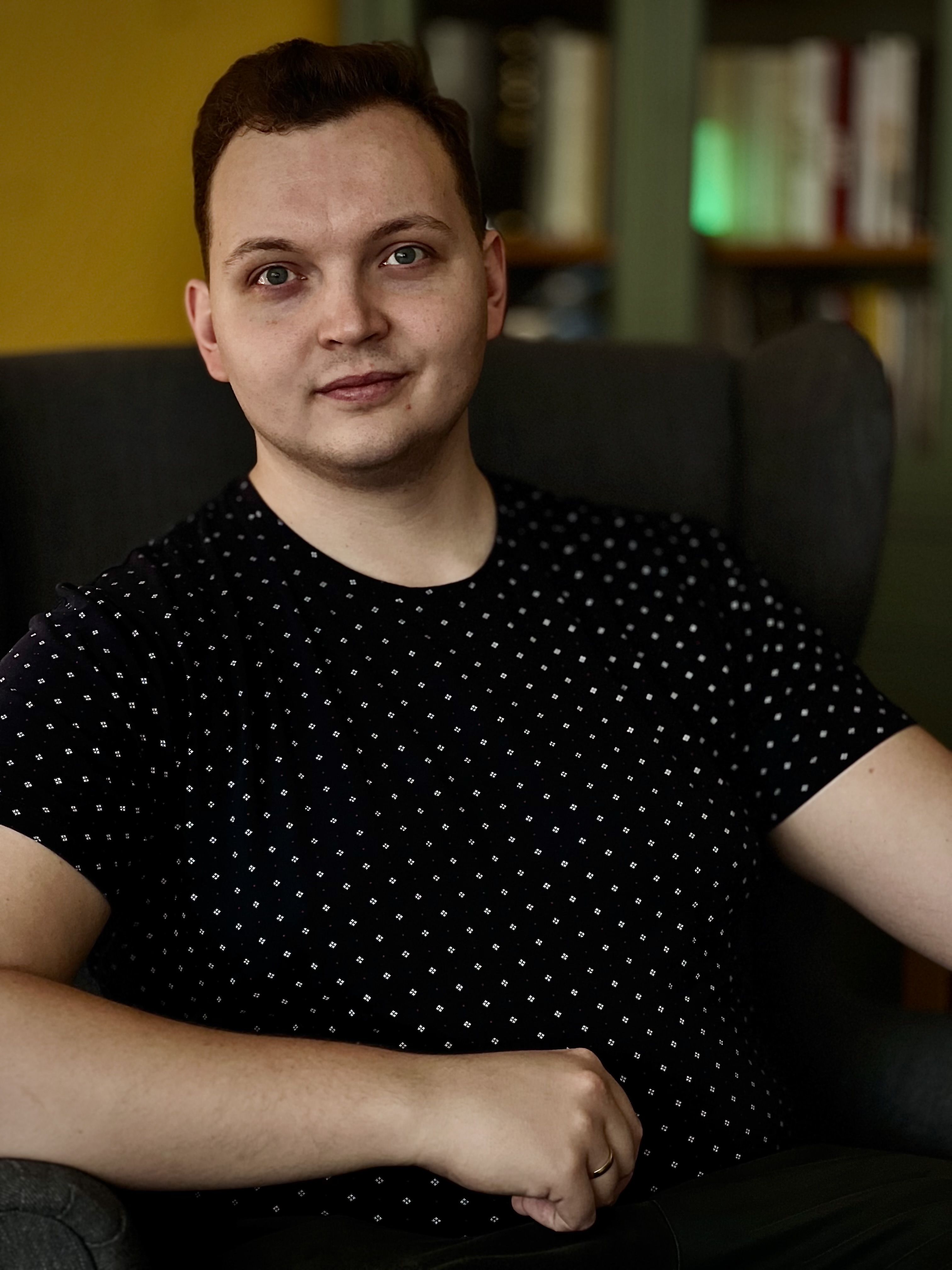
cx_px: 476
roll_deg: +0.4
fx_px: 2824
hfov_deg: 19.1
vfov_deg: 25.3
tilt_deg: -7.5
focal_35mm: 77
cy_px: 635
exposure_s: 1/121
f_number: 2.8
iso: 50
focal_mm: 9
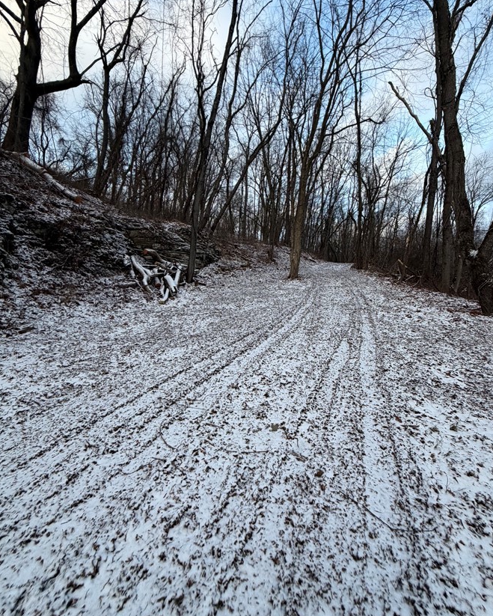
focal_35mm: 17
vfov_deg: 89.6
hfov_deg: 76.8
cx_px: 270
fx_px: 310
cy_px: 297
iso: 40
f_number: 2.2
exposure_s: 1/207
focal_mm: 2.22
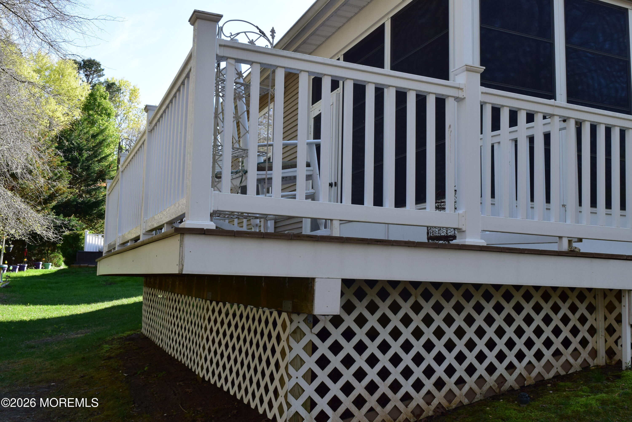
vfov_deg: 36.9
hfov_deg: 53.1
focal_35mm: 36
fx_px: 632
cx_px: 316
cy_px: 211
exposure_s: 1/320
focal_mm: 24
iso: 400
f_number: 10
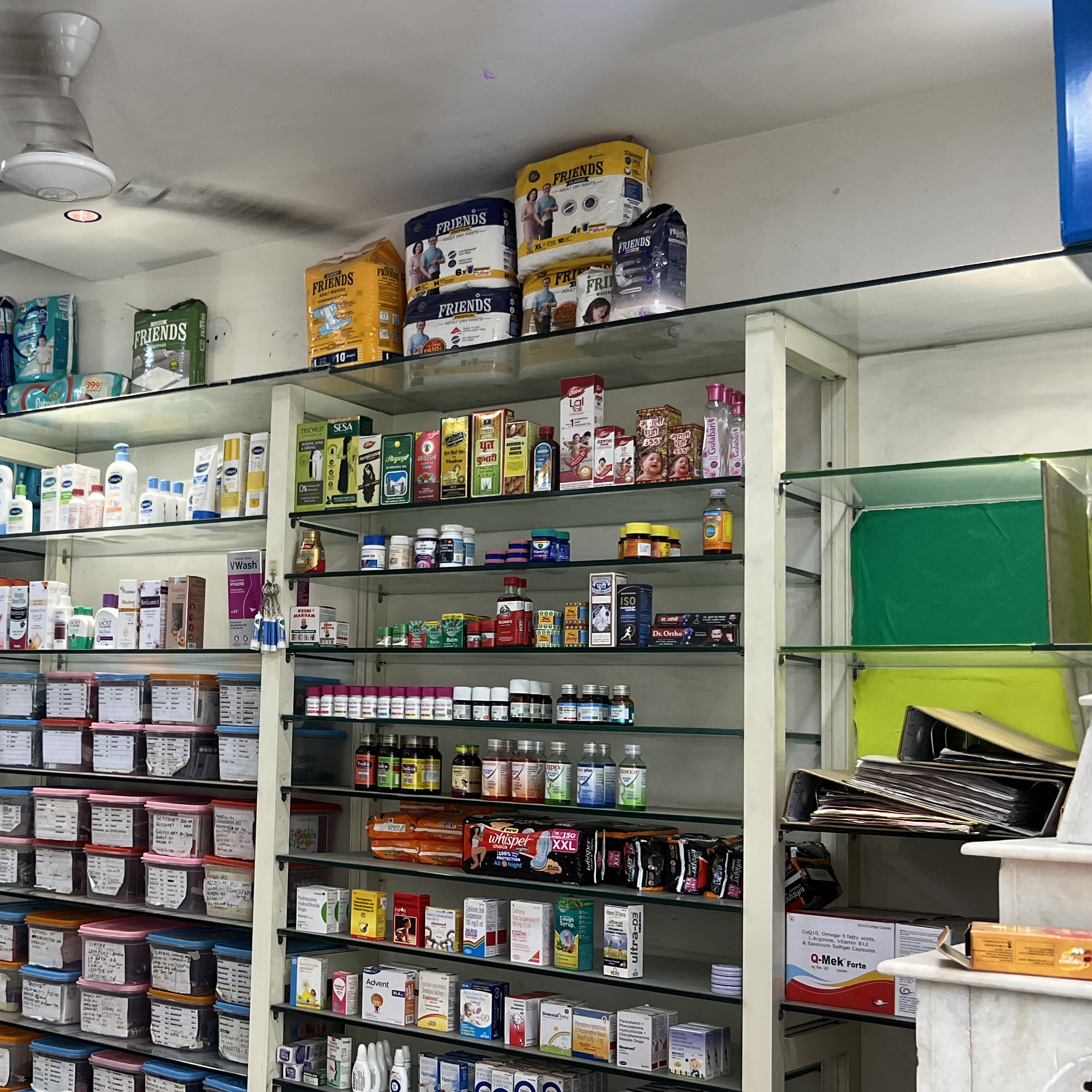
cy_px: 580
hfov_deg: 36.5
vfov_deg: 38.3
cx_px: 156
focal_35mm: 44
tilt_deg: +5.8
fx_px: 1570
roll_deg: -3.0
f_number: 1.5
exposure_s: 1/100
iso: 80
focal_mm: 5.7
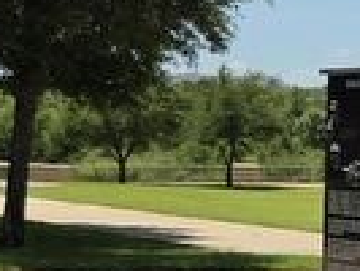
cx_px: 566
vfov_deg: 10.8
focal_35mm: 138
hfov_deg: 13.3
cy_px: 100
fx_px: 1436
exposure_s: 1/5860
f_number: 1.8
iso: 80
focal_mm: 5.4
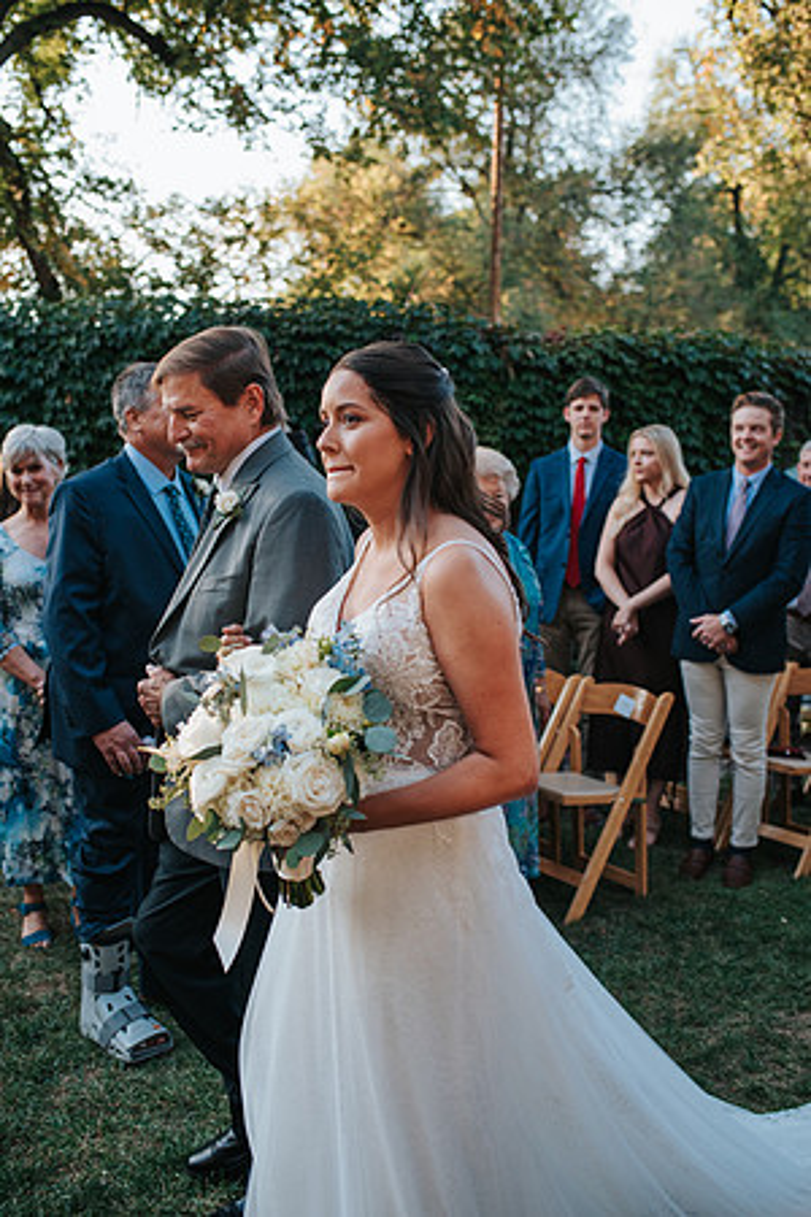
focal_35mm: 35
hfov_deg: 37.9
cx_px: 406
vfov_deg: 54.4
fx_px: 1183
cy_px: 608
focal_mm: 35
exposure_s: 1/1000
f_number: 3.2
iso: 1000
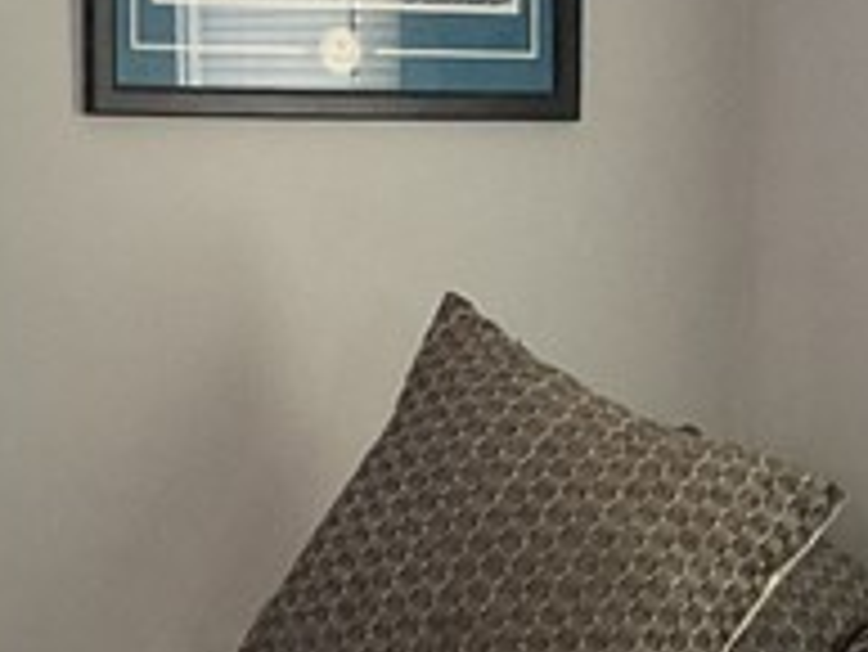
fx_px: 3864
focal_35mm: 154
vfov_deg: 9.6
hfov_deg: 12.8
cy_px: 580
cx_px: 526
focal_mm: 3
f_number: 1.8
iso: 250
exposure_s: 1/60
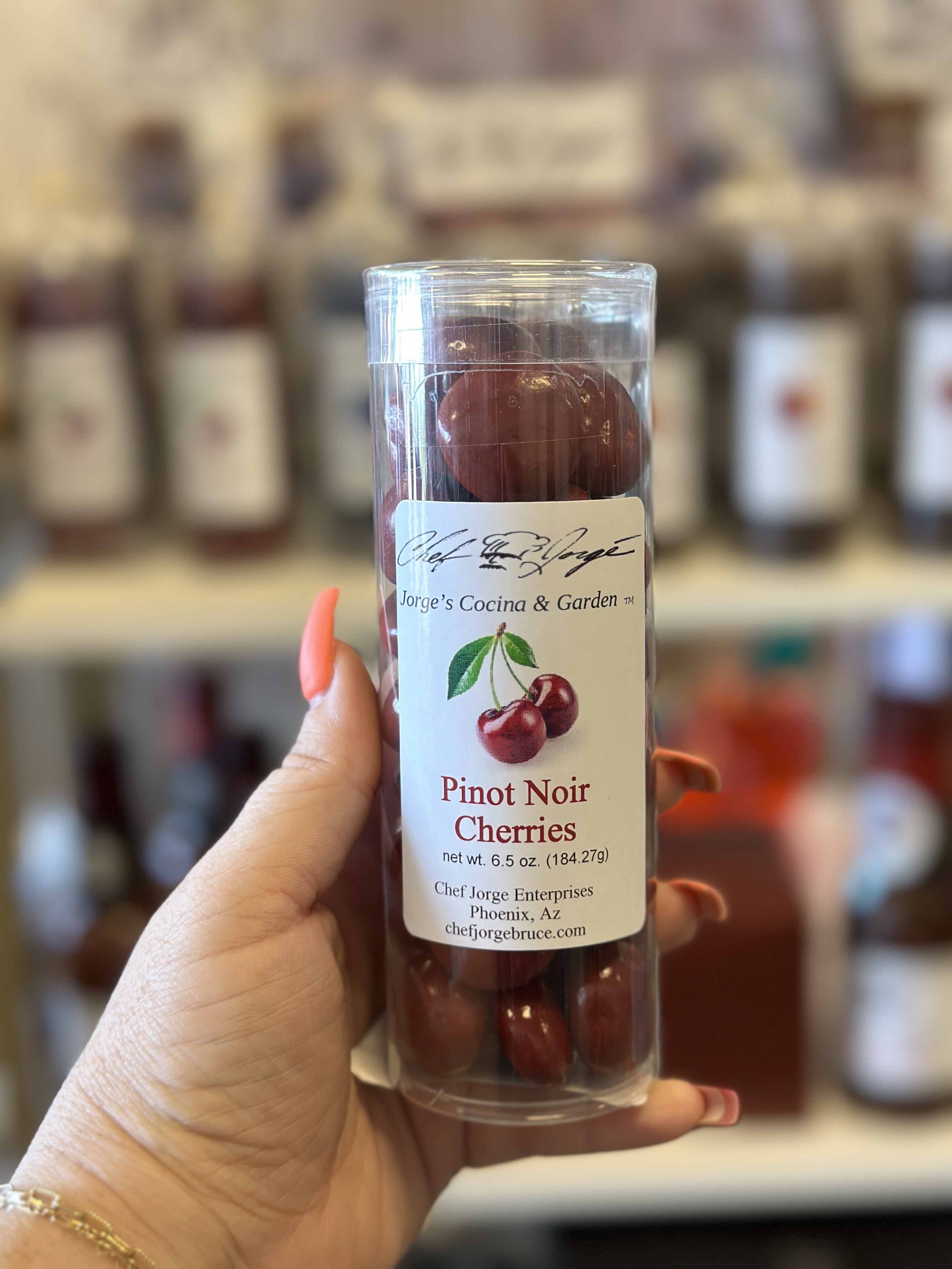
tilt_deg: -17.8
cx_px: 476
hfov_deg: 30.3
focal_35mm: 48
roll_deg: +2.8
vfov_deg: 39.7
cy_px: 634
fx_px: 1760
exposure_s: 1/60
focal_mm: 6.86
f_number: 1.78
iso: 80
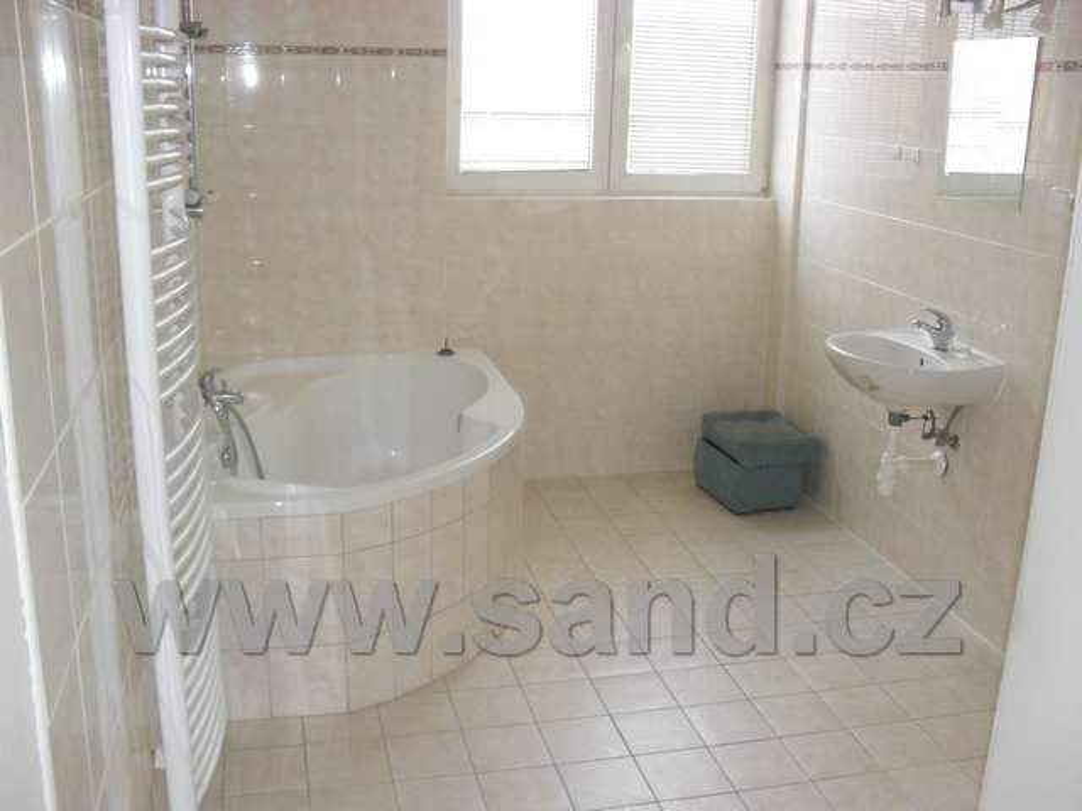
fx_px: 1094
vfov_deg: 40.7
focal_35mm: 35
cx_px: 541
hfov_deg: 52.6
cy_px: 406
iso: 160
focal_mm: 6.3
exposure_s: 1/45
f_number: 3.2
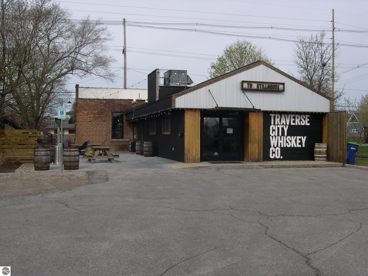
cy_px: 138
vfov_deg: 37.7
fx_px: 404
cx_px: 184
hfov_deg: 49.0
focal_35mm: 38
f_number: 7.6
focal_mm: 8
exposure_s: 1/197
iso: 100
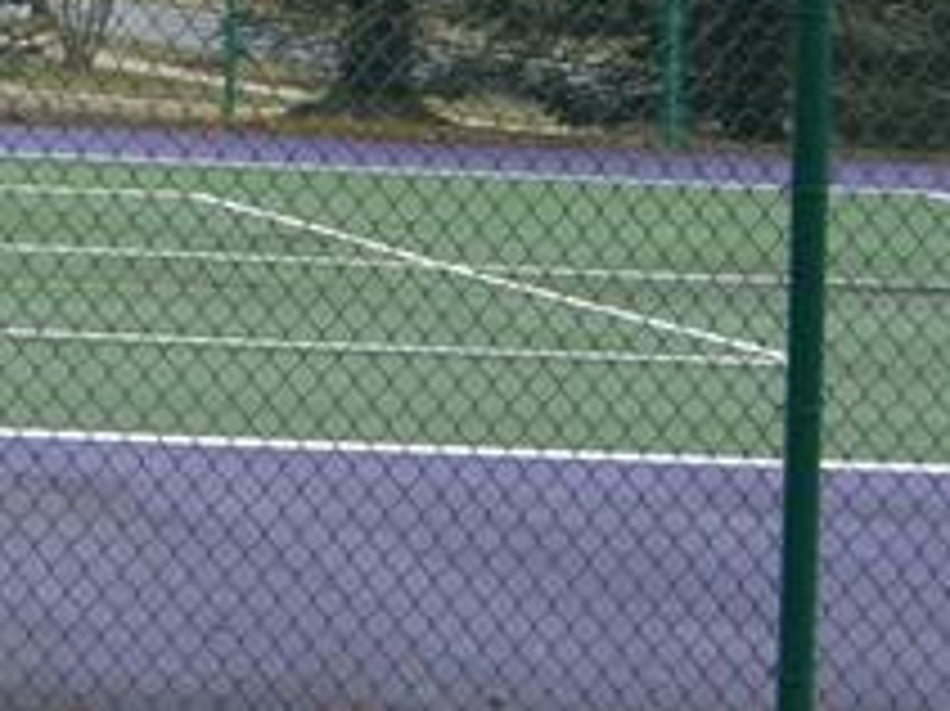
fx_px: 3456
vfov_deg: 11.2
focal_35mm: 126
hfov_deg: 12.6
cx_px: -1234
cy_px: -414
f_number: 6.3
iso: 200
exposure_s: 1/160
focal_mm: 18
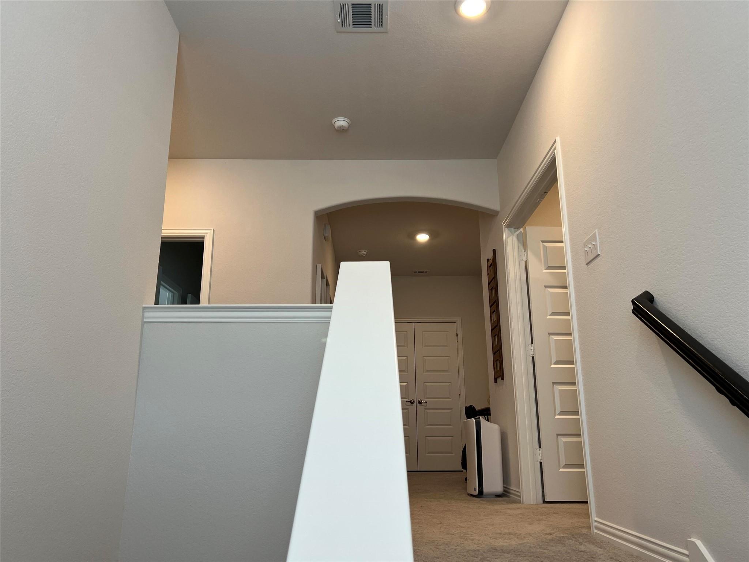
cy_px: 281
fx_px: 563
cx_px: 374
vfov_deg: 53.1
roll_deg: +0.3
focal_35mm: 26
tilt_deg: +13.1
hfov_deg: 67.3
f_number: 1.5
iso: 100
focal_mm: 5.7
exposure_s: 1/120
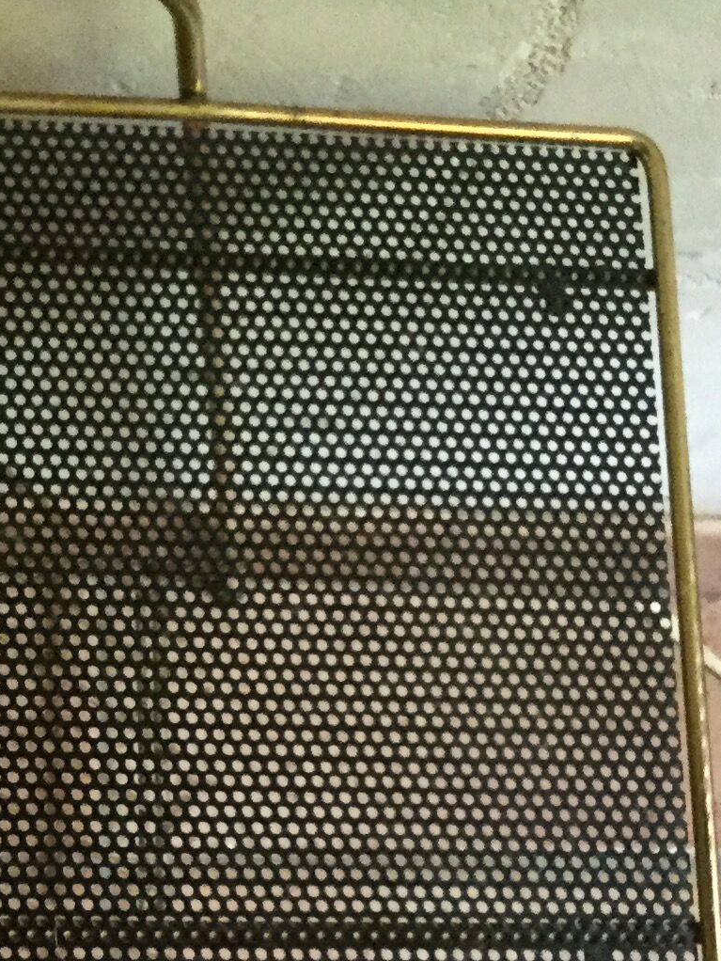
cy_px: 720
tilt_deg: -74.4
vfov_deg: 19.7
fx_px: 2748
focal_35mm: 99
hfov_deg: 14.8
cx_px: 51
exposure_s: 1/25
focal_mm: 3.3
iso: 200
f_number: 2.4
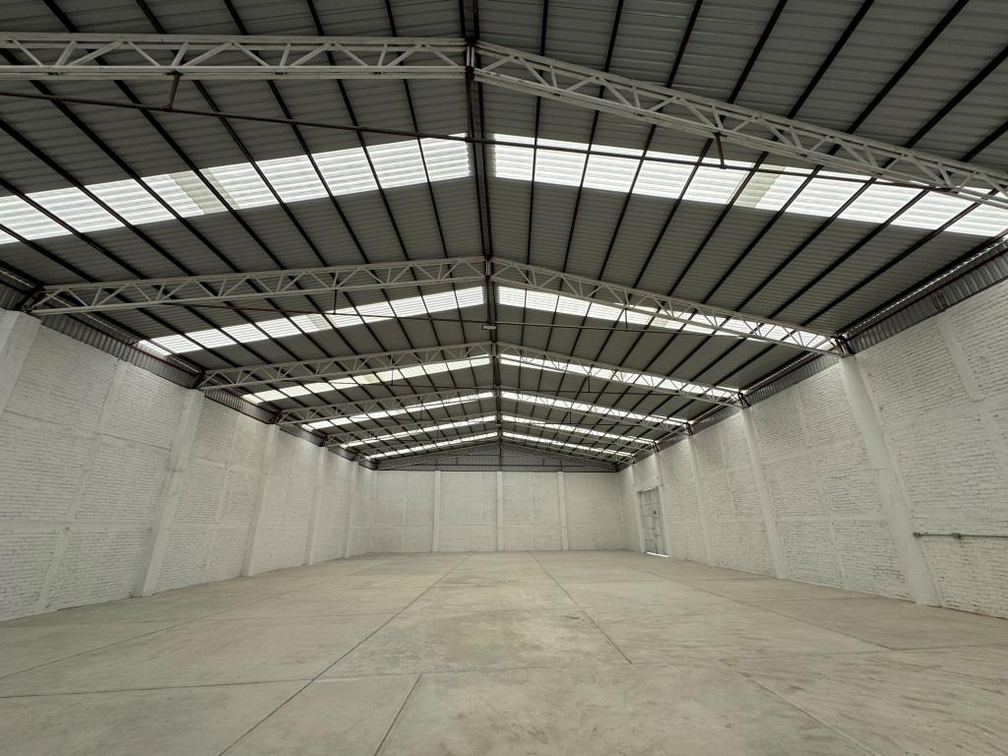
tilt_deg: +20.0
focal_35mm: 14
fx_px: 408
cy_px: 378
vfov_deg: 85.7
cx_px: 504
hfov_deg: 102.1
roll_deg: +2.2
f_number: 2.2
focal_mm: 2.22
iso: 40
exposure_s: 1/473
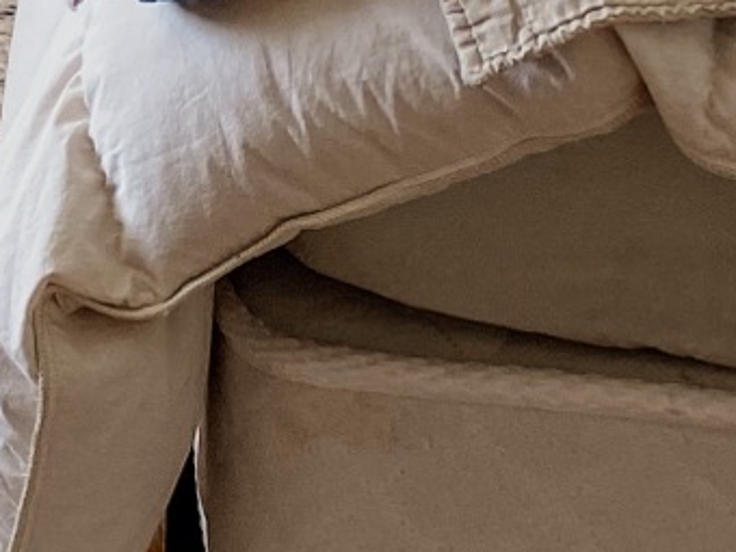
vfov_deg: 8.6
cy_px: -896
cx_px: -569
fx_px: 3253
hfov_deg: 11.9
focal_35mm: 153
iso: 80
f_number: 1.8
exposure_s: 1/120
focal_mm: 4.25
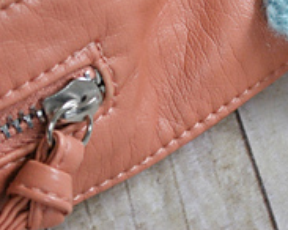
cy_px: -106
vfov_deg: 6.2
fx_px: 2103
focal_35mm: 247
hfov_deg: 7.7
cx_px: 428
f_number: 5.6
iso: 400
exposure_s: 1/15
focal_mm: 50
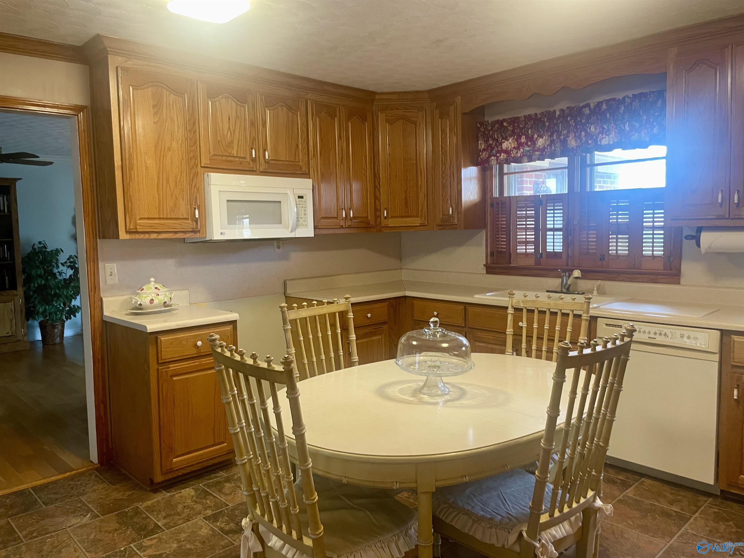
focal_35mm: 26
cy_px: 279
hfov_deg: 67.3
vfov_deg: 53.1
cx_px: 372
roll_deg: +0.9
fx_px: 559
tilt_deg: -4.6
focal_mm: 4.2
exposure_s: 1/60
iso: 160
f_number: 1.6
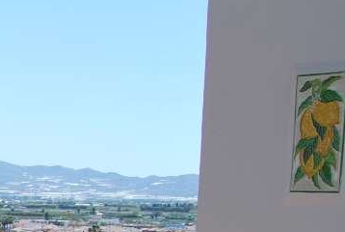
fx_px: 1085
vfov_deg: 11.6
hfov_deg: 14.7
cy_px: 359
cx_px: -359
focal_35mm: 113
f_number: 8
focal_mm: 18
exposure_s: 1/250
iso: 100
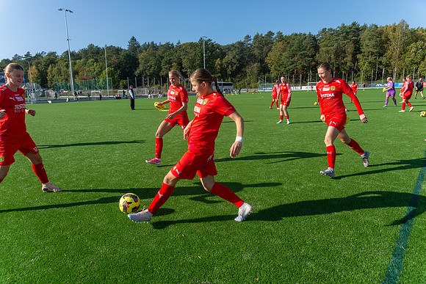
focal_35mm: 24
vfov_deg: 53.2
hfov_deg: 73.7
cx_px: 213
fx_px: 284
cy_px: 142
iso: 160
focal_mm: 24
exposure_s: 1/1250
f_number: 4
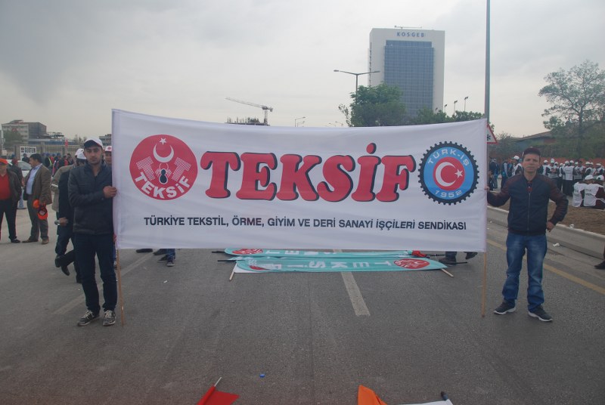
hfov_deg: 67.3
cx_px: 302
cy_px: 202
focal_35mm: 27
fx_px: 454
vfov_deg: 48.1
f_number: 6.3
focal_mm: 18
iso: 100
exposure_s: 1/160
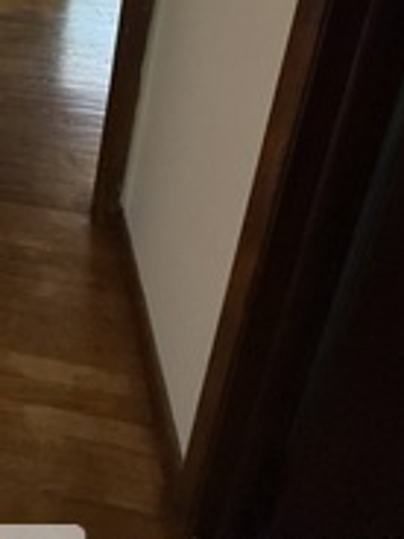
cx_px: -107
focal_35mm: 38
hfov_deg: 30.6
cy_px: -91
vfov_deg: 38.1
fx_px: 591
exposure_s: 1/99
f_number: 2.2
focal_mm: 2.22
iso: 250
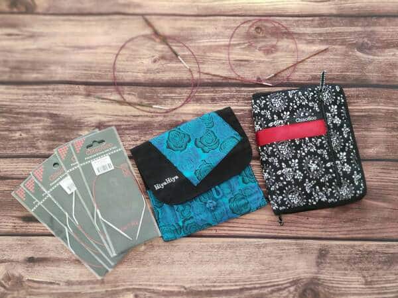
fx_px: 471
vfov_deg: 35.1
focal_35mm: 41
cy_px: 149
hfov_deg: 45.8
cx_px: 199
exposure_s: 1/100
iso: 504
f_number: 2
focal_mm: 8.16
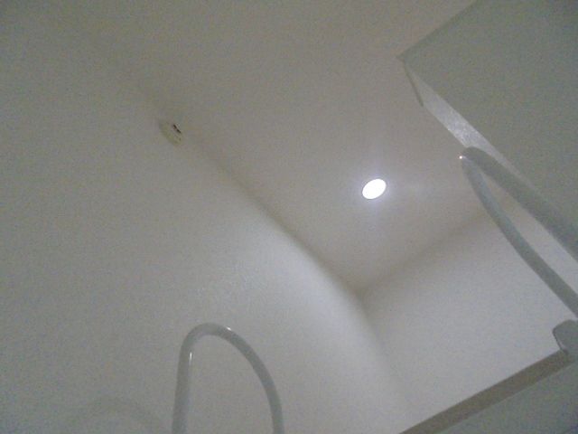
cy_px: 217
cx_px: 289
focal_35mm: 26
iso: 1000
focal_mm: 4.6
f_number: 3.5
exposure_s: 1/250
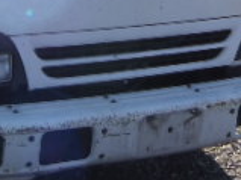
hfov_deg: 17.0
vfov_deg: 11.9
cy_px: -156
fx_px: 786
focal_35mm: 113
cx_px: -2
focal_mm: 5
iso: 80
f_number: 4.5
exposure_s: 1/200
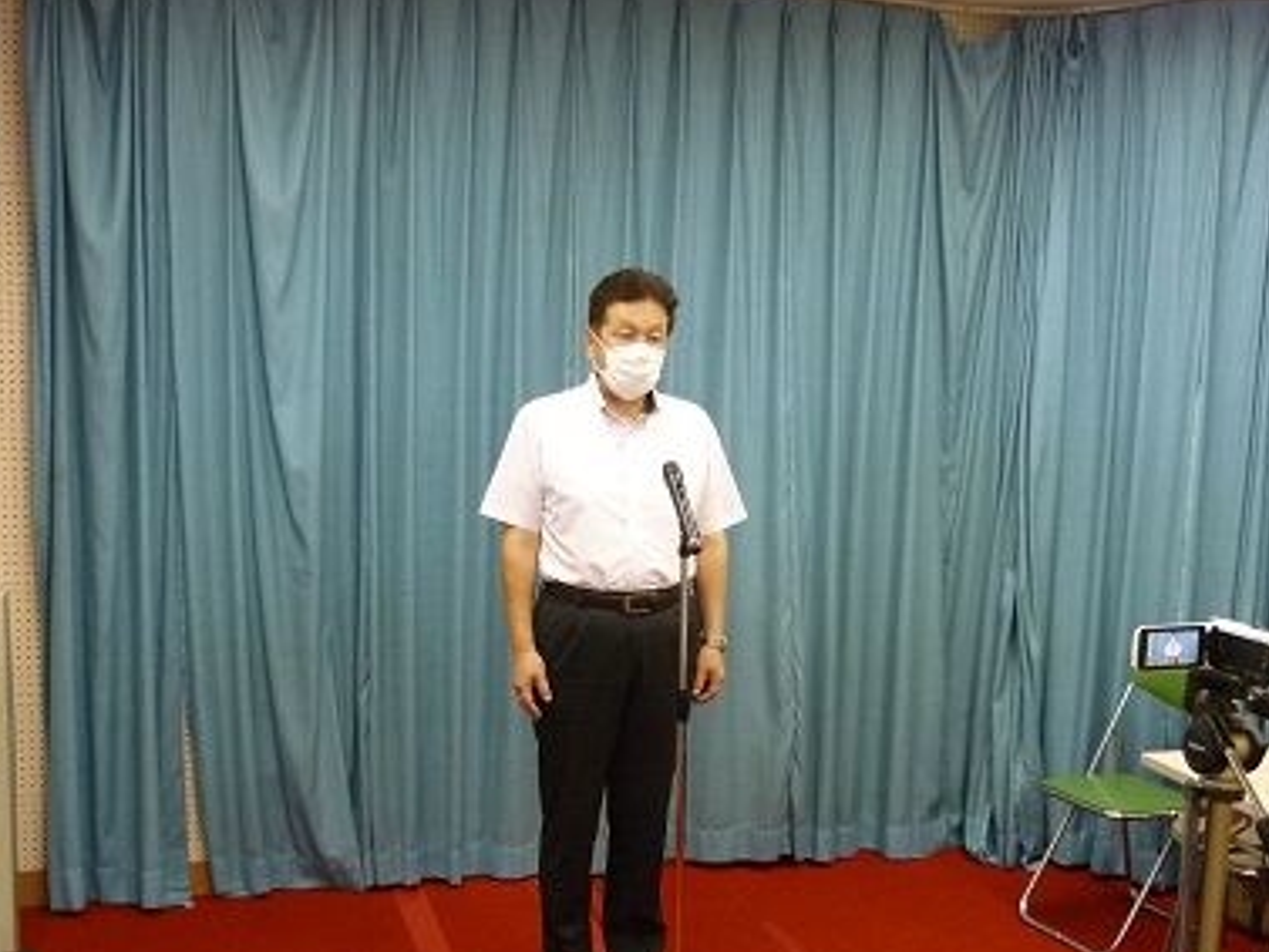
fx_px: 1540
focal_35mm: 42
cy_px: 585
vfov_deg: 34.2
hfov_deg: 44.7
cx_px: 697
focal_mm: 5.5
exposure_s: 1/30
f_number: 2.8
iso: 250
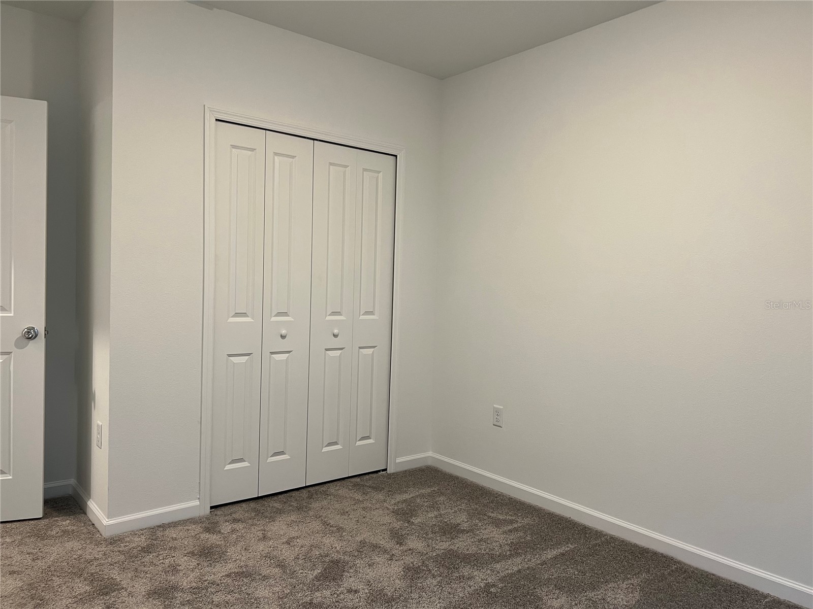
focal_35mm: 26
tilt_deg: -2.2
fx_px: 611
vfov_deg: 53.1
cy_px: 304
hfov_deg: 67.3
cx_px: 406
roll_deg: -1.2
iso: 125
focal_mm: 5.7
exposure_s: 1/60
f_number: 1.5
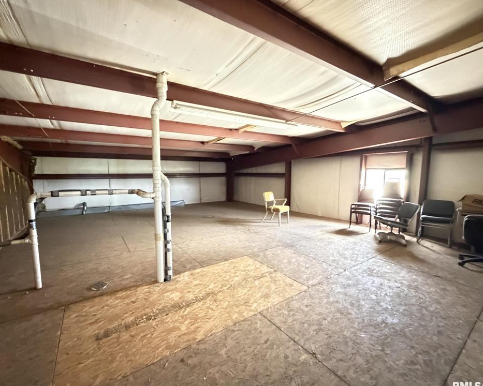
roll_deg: +1.3
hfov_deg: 96.7
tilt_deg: -5.1
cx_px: 227
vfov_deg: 84.0
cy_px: 196
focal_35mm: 15
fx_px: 214
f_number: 2.2
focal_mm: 2.22
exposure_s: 1/30
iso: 2500
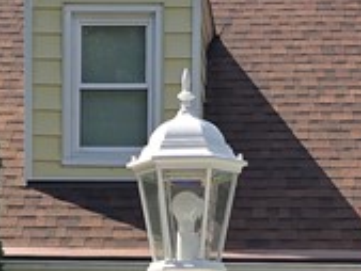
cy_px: 358
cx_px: 182
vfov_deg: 10.4
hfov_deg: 14.2
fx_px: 1451
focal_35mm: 139
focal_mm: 6.3
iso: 12
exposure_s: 1/528
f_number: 1.7
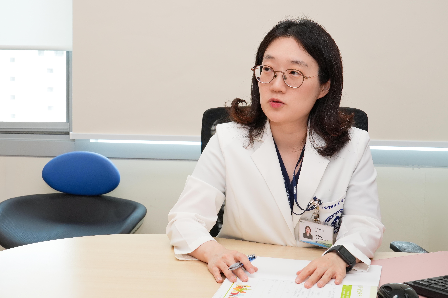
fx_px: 660
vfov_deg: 25.5
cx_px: 224
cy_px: 149
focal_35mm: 53
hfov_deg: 37.5
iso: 1000
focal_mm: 53
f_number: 13
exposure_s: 1/60
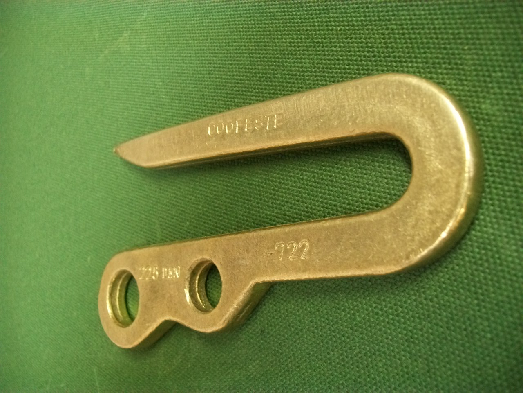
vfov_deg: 41.8
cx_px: 262
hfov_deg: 54.0
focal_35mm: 34
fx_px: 514
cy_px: 196
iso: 200
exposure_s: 1/8
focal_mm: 6.1
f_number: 2.7
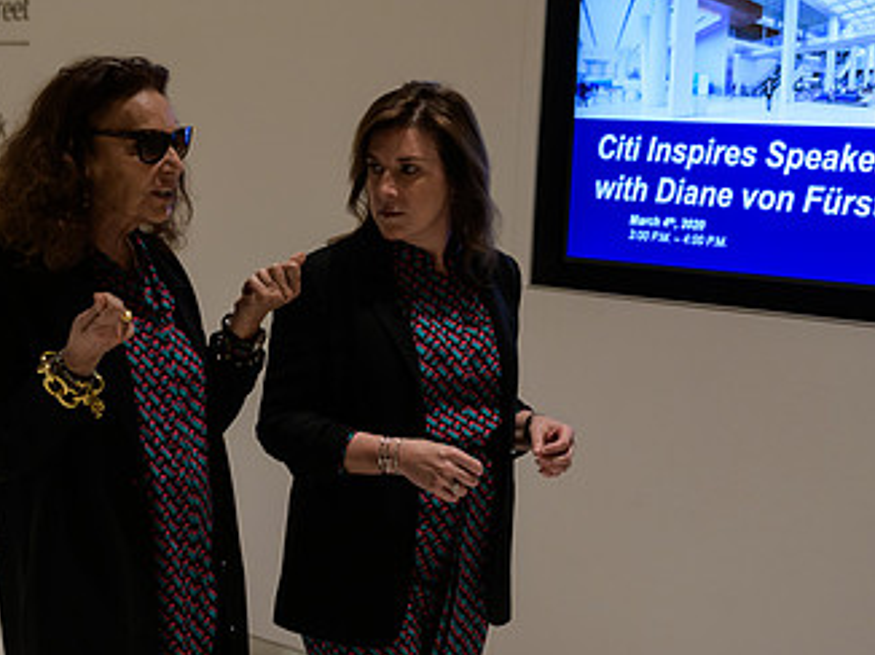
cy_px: 342
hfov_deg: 25.3
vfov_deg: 19.1
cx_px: 400
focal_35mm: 77
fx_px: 1945
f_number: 3.2
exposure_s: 1/125
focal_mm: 45
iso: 800
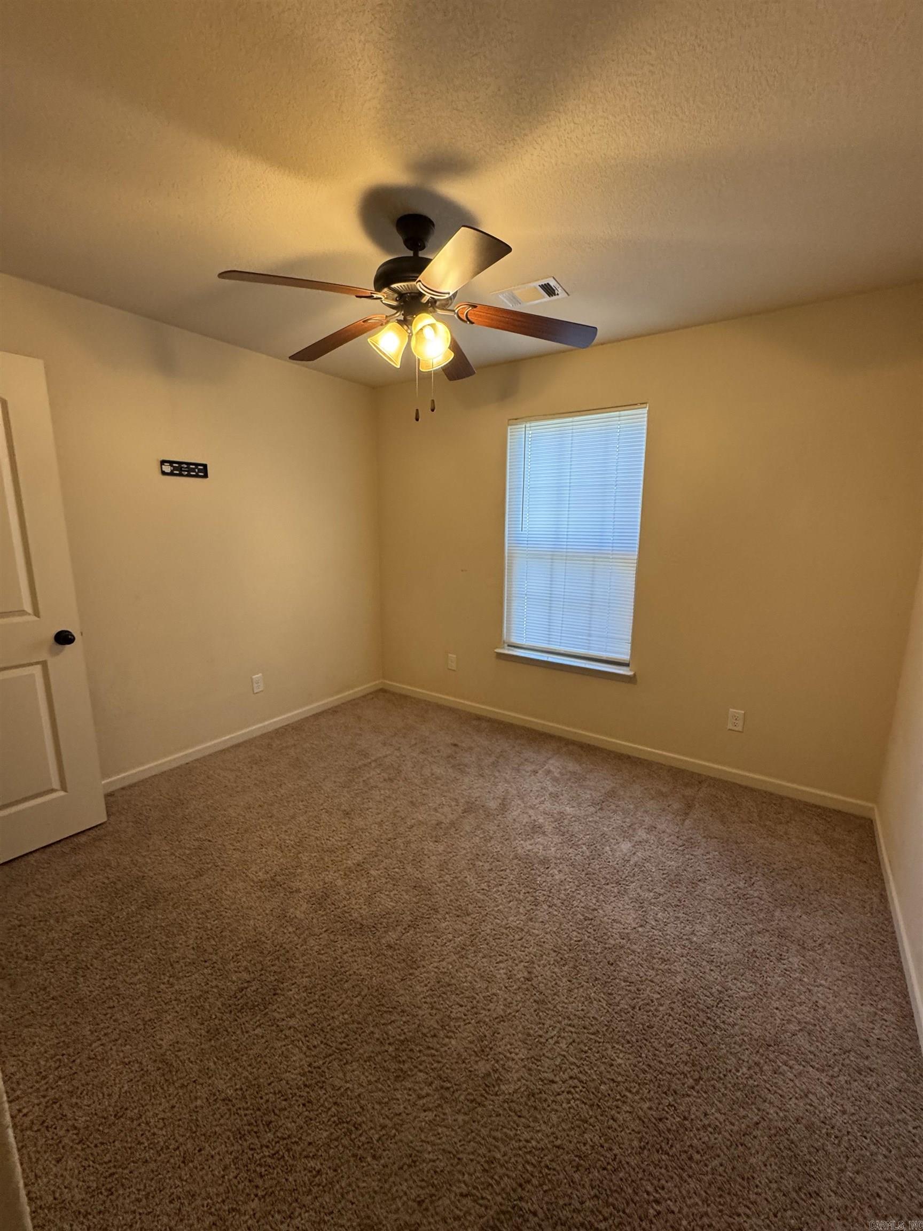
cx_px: 462
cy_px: 616
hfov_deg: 85.7
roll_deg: +0.6
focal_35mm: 14
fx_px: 498
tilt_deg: -11.8
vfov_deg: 102.1
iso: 320
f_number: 2.2
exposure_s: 1/120
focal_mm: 2.22
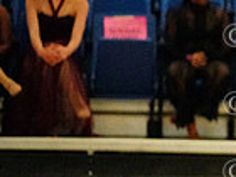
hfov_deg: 3.3
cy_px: 137
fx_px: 4070
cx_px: 467
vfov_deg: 2.5
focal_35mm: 597
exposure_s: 1/1600
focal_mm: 150
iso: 25600
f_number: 2.8
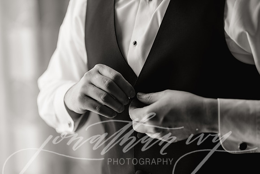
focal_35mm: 85
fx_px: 614
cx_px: 130
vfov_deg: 16.1
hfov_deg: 23.9
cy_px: 87
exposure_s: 1/400
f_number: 2.2
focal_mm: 85
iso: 400
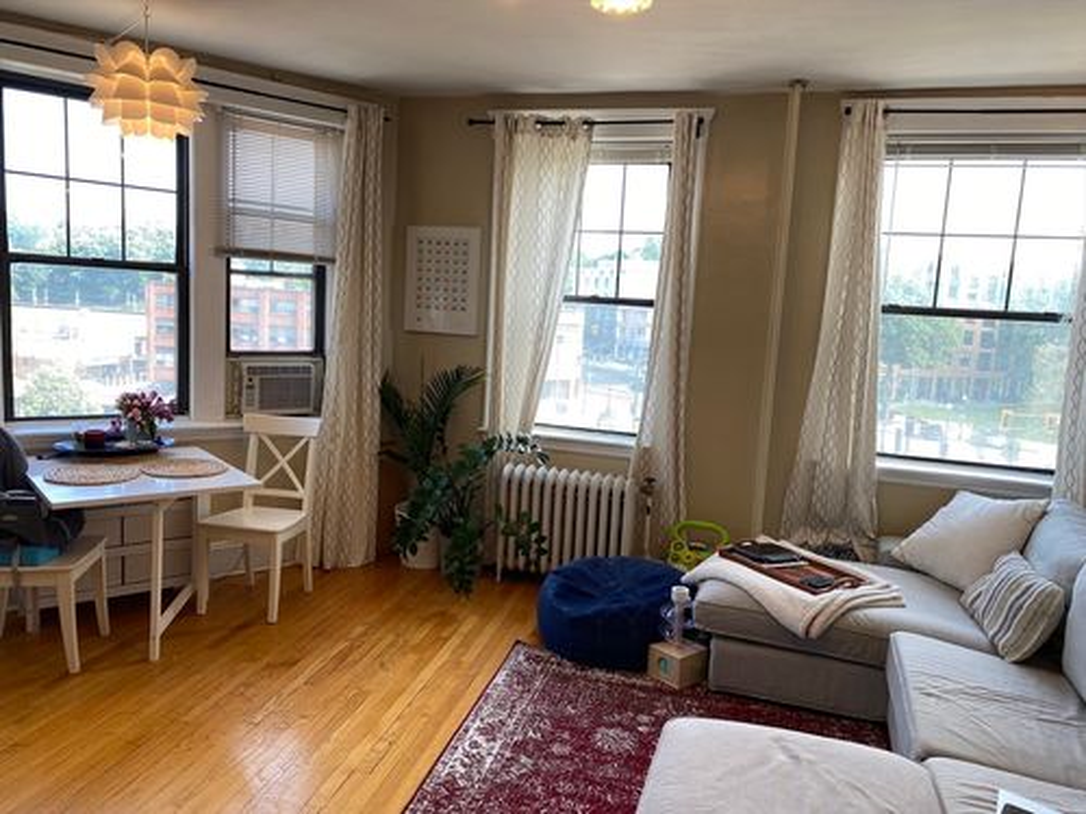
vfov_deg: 53.1
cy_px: 407
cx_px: 543
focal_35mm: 26
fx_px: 816
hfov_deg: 67.3
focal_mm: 4.25
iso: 40
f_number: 1.8
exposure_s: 1/120
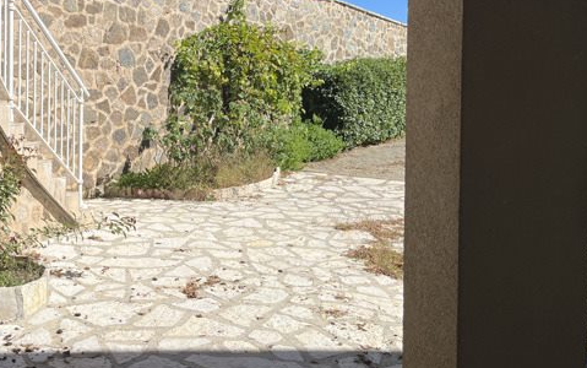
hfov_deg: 41.7
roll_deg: -0.1
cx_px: 121
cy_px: 104
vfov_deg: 27.7
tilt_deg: -1.0
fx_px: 736
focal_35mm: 46
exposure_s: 1/4651
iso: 50
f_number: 1.6
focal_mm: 5.1
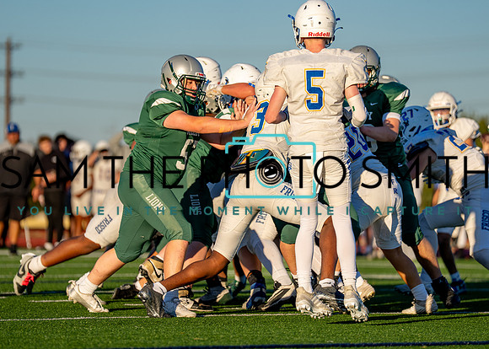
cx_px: 235
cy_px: 177
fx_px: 3674
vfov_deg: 5.4
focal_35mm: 265
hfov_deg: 7.6
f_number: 2.8
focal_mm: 200
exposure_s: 1/2500
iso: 160
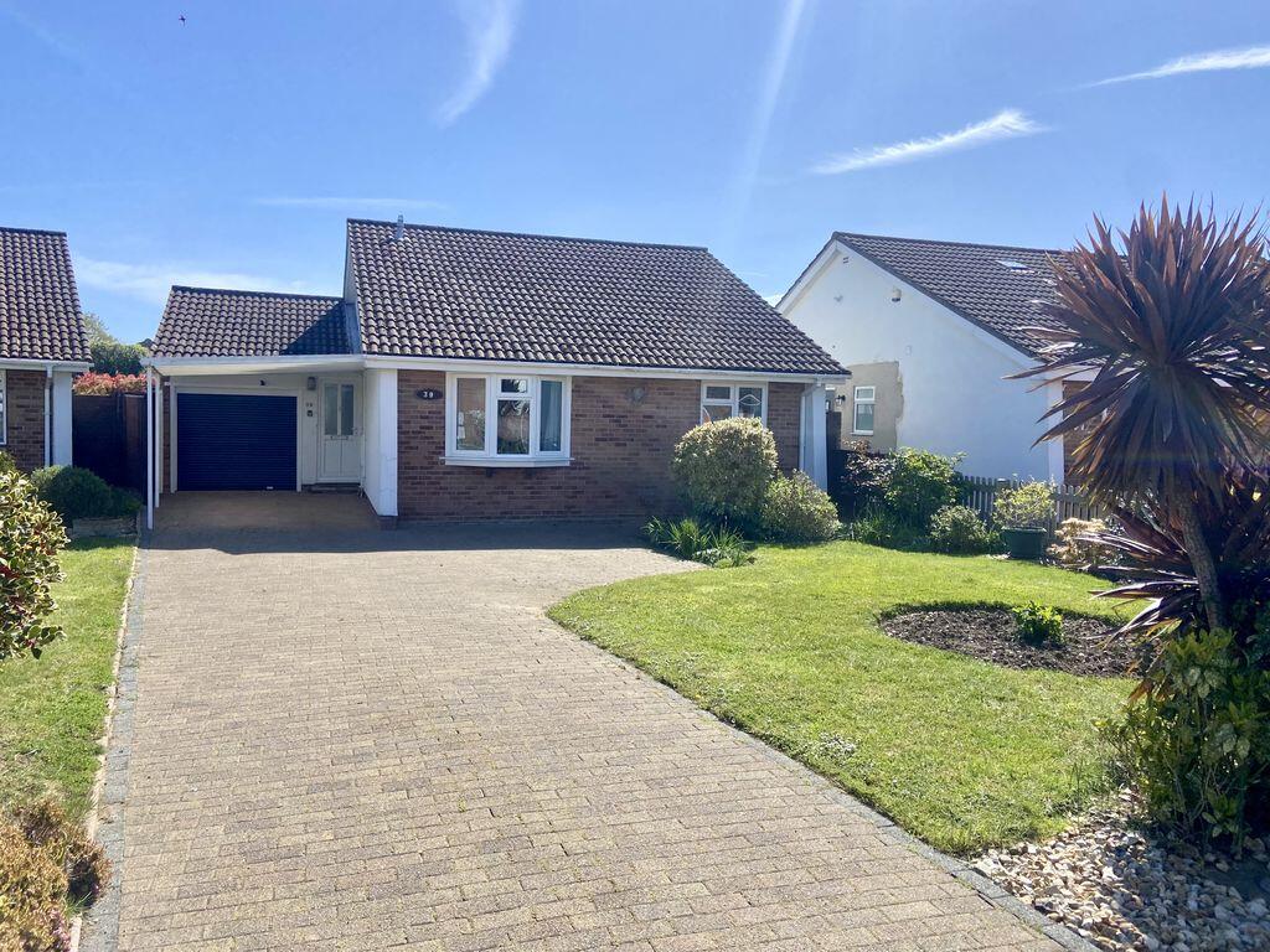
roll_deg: -1.6
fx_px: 954
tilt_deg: -4.9
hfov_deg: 67.3
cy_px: 476
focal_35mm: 26
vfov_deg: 53.1
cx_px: 635
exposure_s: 1/3497
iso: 32
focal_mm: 4.25
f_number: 1.8
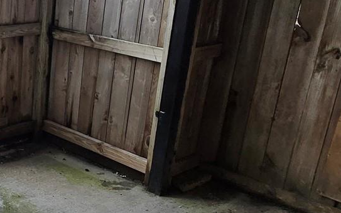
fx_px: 483
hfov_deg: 34.2
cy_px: 117
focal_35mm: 52
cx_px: -24
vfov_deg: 24.8
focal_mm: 1.7
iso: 25
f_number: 2.2
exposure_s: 1/121
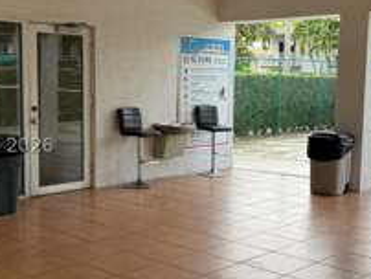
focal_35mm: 57
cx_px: 222
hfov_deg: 33.6
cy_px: 145
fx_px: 612
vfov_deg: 25.7
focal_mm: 6.76
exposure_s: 1/831
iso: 80
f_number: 1.78
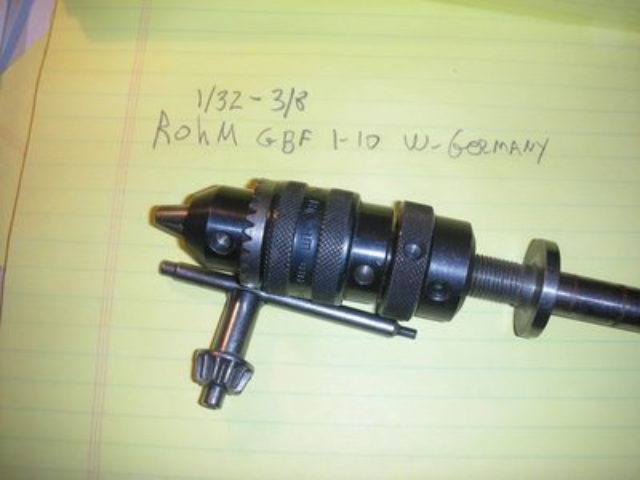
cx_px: 320
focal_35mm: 35
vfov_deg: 40.7
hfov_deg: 52.6
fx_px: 647
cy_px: 240
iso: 50
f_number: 3
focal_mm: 5.8
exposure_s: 1/60.1
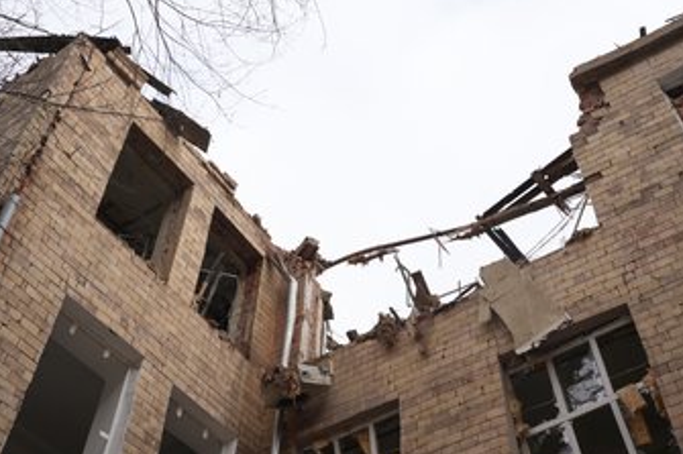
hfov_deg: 45.4
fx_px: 815
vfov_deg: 31.1
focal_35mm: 43
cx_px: 353
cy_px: 261
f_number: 6.3
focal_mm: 36
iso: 100
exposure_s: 1/160
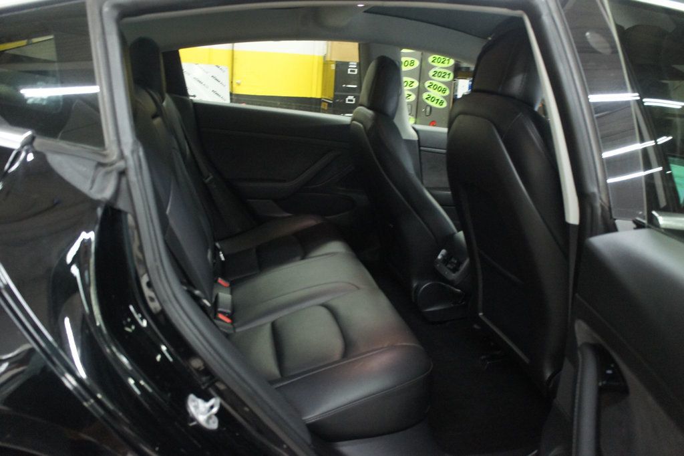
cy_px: 228
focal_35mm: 27
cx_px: 342
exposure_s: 1/25
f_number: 3.5
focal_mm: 18
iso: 1600
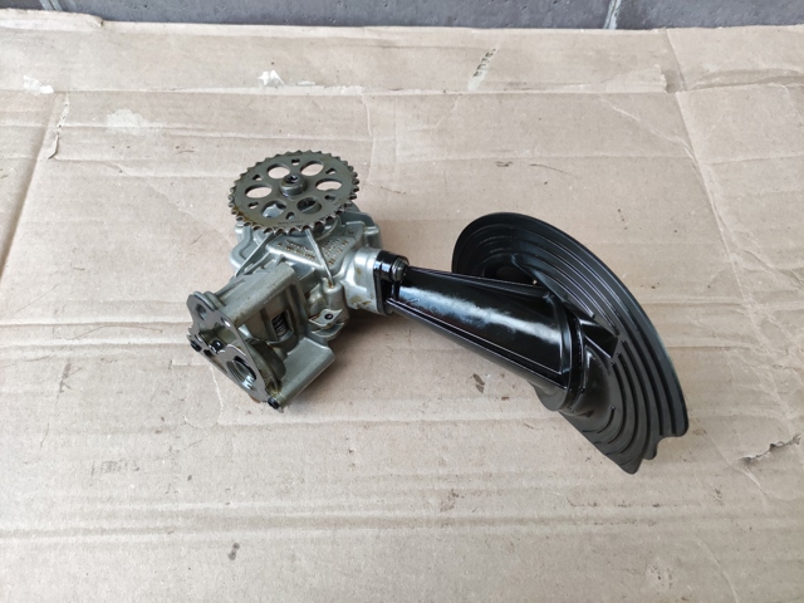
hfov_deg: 69.4
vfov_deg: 54.9
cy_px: 302
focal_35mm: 25
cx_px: 402
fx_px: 581
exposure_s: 1/120
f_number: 1.89
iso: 389
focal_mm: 5.43
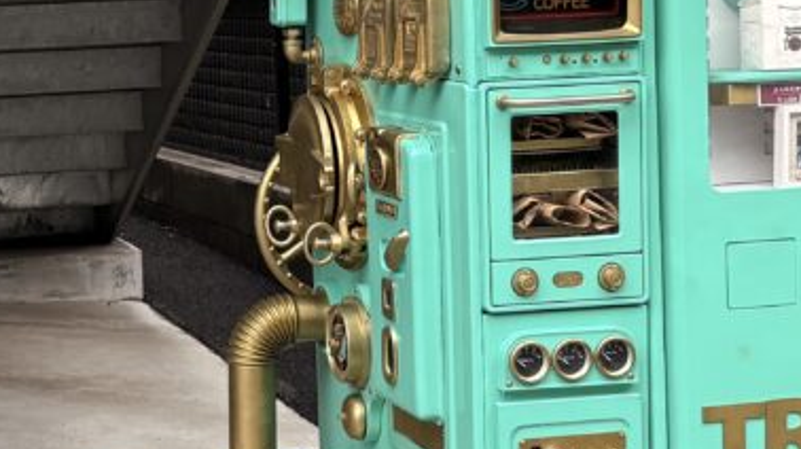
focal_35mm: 96
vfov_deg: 12.5
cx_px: 110
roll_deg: +2.8
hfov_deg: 21.8
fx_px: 2038
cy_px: 68
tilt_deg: -3.4
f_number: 1.6
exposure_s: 1/773
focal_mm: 5.96
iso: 50
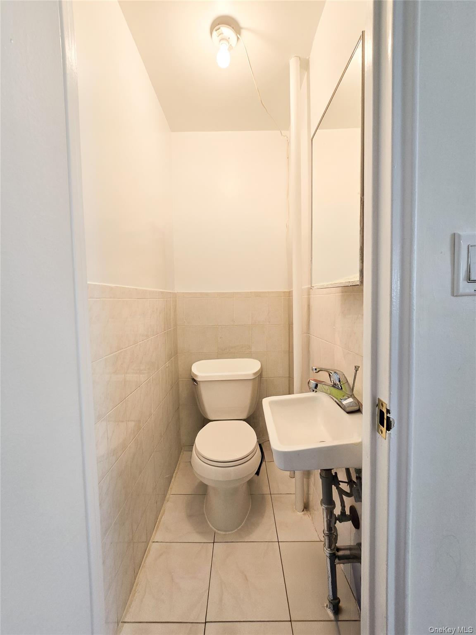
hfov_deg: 89.9
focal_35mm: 13
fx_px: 238
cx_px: 238
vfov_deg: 106.2
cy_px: 318
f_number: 2.2
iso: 80
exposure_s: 1/60
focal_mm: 2.2
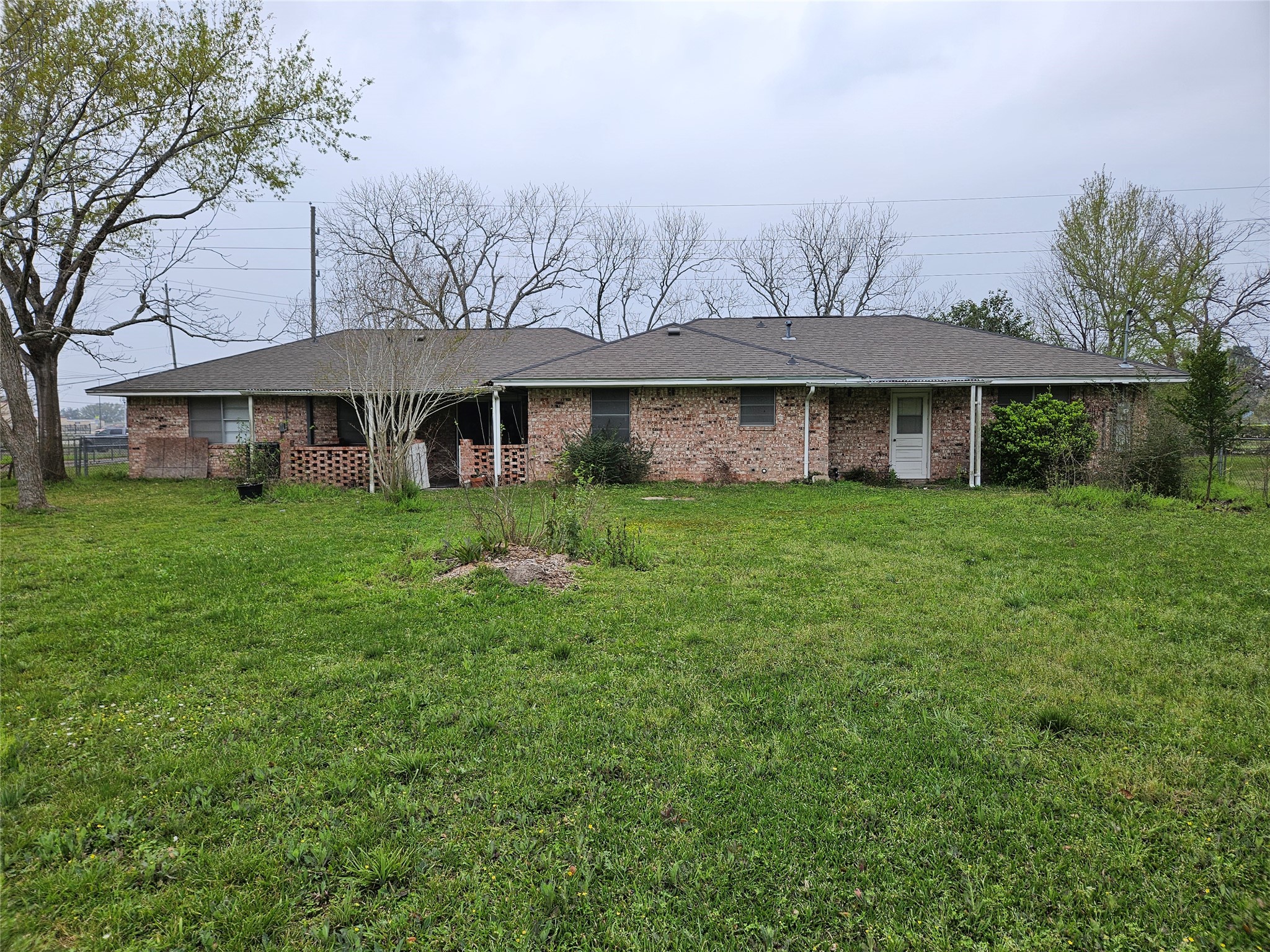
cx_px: 635
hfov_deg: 73.9
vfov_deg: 58.9
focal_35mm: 23
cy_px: 476
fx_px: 844
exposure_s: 1/590
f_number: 1.8
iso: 32
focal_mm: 5.4
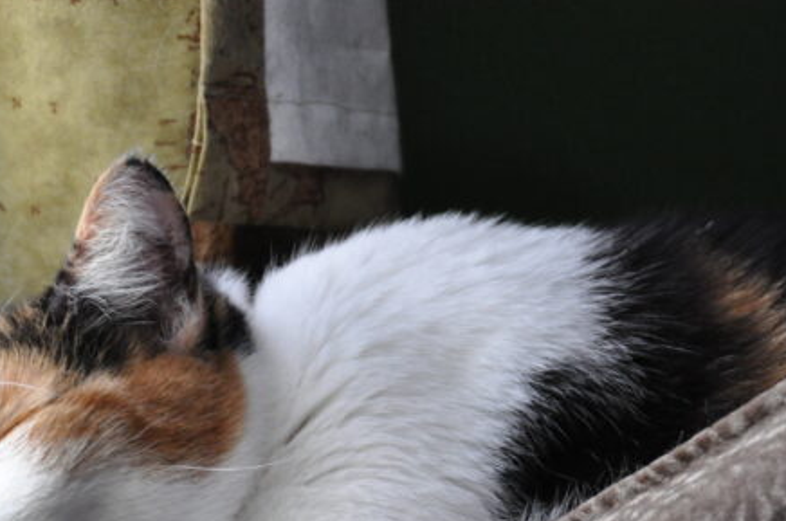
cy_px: 454
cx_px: 388
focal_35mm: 164
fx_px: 3574
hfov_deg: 12.5
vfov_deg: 8.3
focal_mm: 62
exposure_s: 1/60
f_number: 5.3
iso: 1600
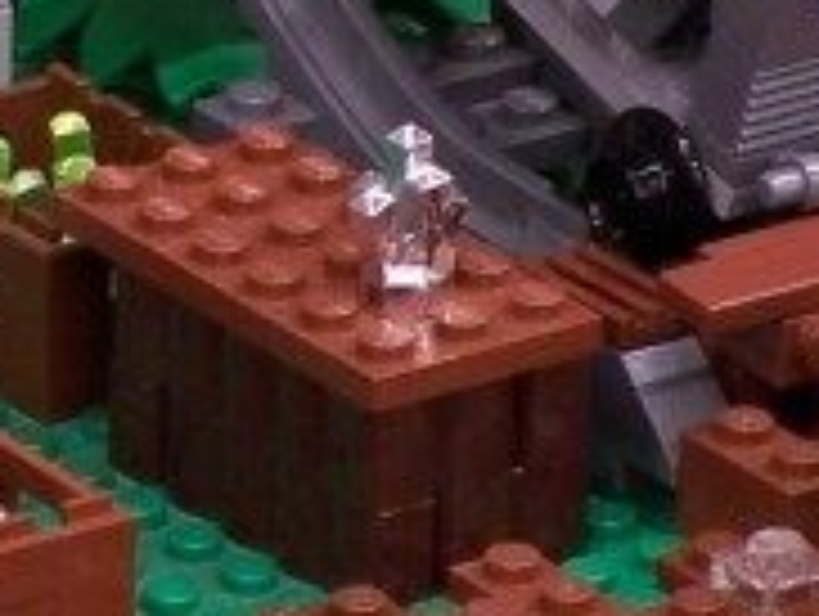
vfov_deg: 1.6
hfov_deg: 2.1
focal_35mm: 950
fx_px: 22506
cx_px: -968
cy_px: -391
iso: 80
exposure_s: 1/2
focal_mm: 28
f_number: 3.2
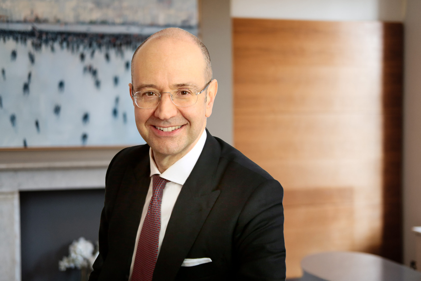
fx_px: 620
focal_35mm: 53
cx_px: 210
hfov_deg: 37.5
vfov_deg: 25.5
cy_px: 140
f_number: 2
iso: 640
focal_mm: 35
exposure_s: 1/250
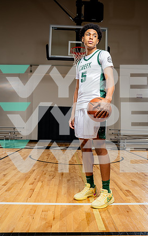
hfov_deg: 40.5
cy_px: 119
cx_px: 77
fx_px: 200
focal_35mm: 31
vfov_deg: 61.3
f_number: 7.1
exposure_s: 1/250
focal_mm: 30
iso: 250
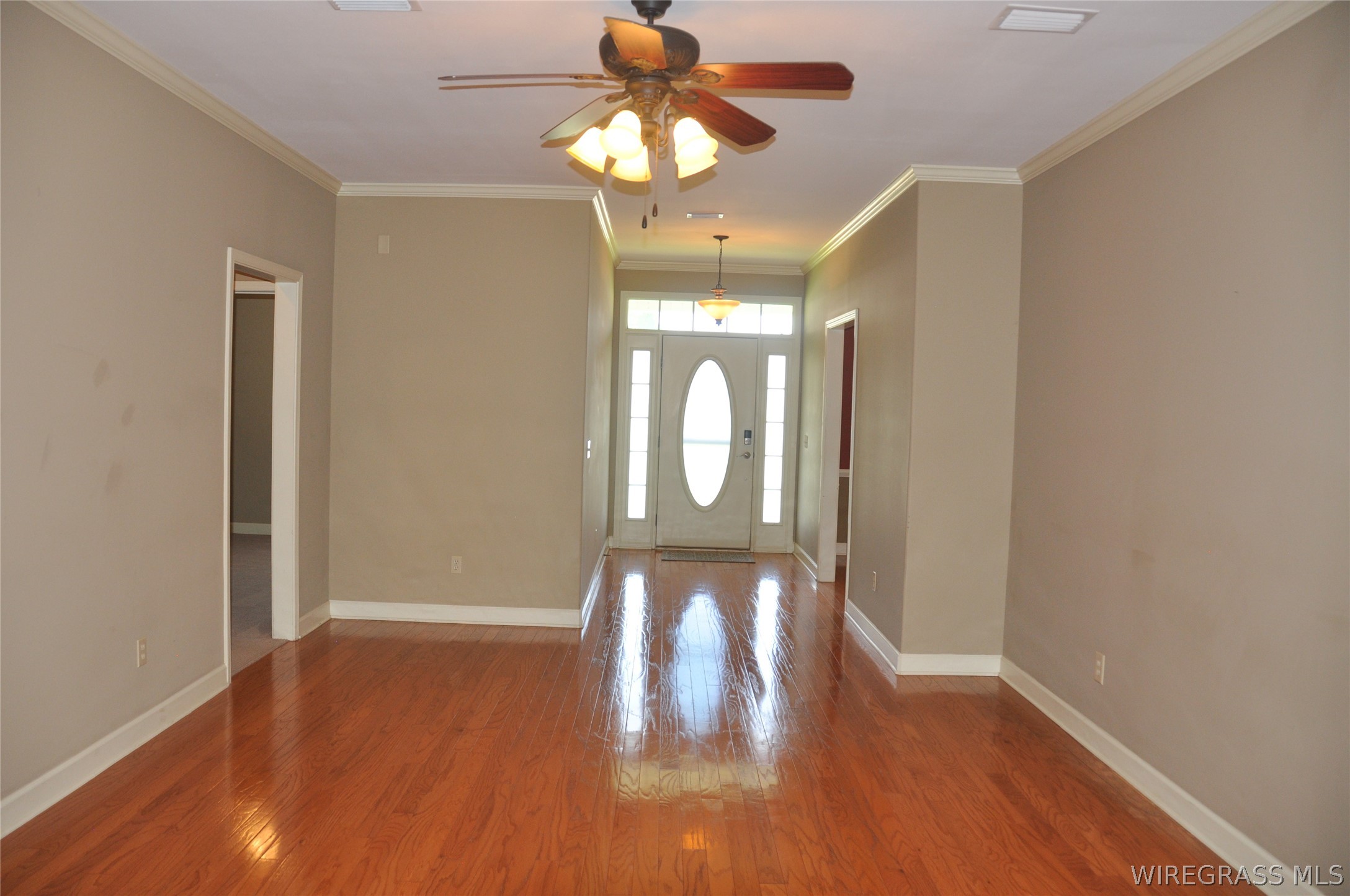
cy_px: 448
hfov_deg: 67.4
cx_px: 675
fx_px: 1011
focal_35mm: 27
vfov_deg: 47.8
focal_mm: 18
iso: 560
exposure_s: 1/125
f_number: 3.5
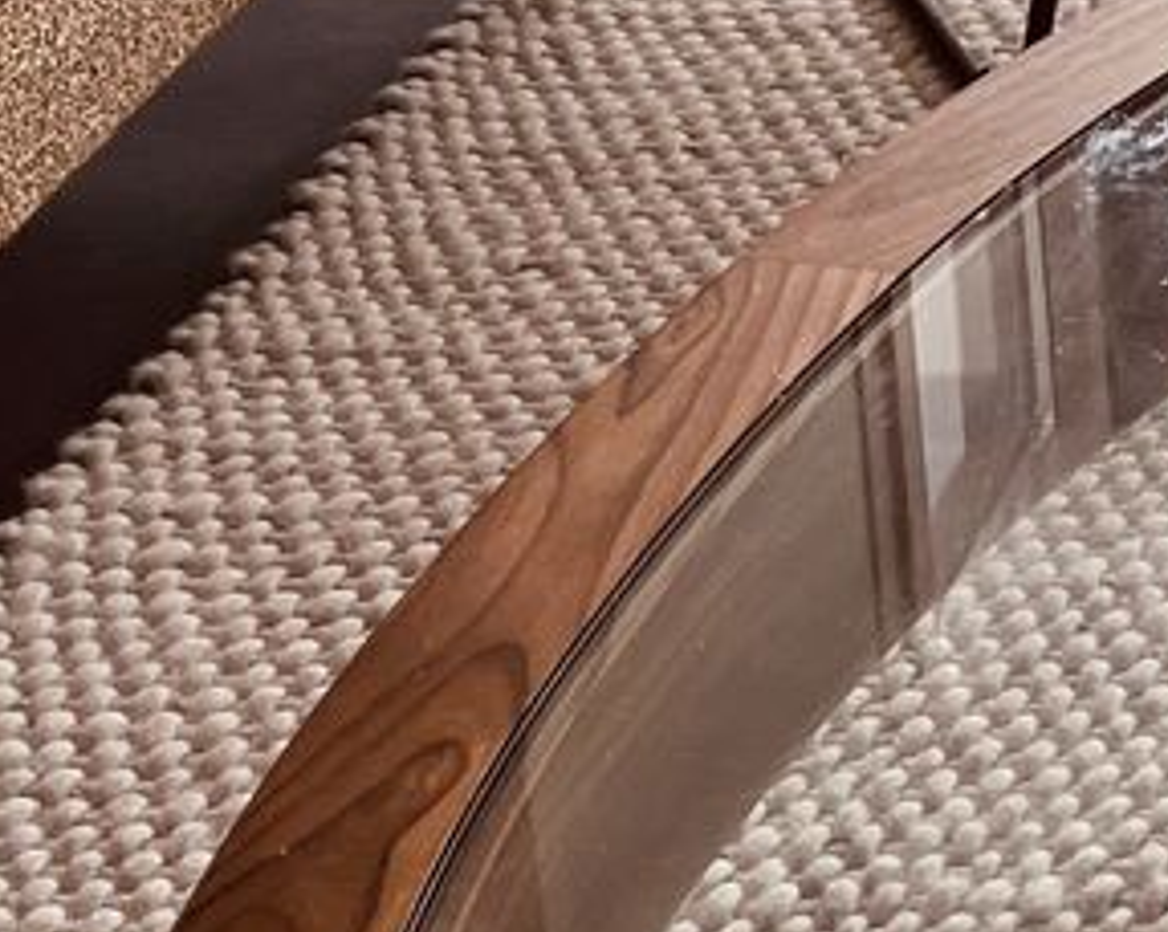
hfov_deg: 12.8
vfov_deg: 11.5
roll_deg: -0.9
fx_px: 4282
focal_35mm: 124
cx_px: 2576
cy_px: -785
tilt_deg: -16.9
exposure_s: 1/121
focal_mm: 5.1
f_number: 1.6
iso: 32
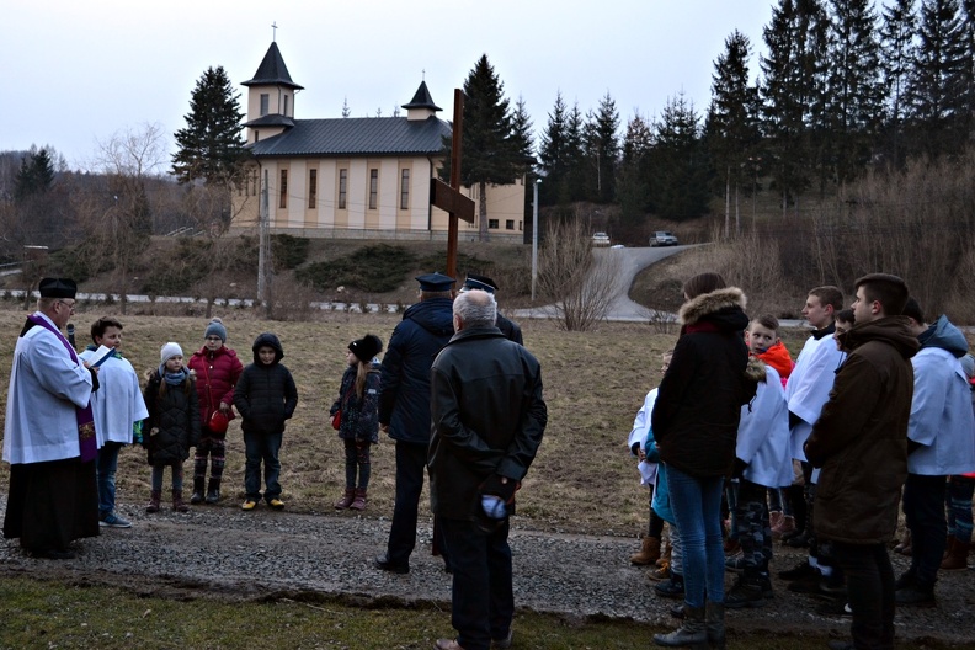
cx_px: 488
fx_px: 975
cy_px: 325
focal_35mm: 36
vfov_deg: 36.9
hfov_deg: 53.1
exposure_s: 1/15
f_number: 4
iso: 400
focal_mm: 24
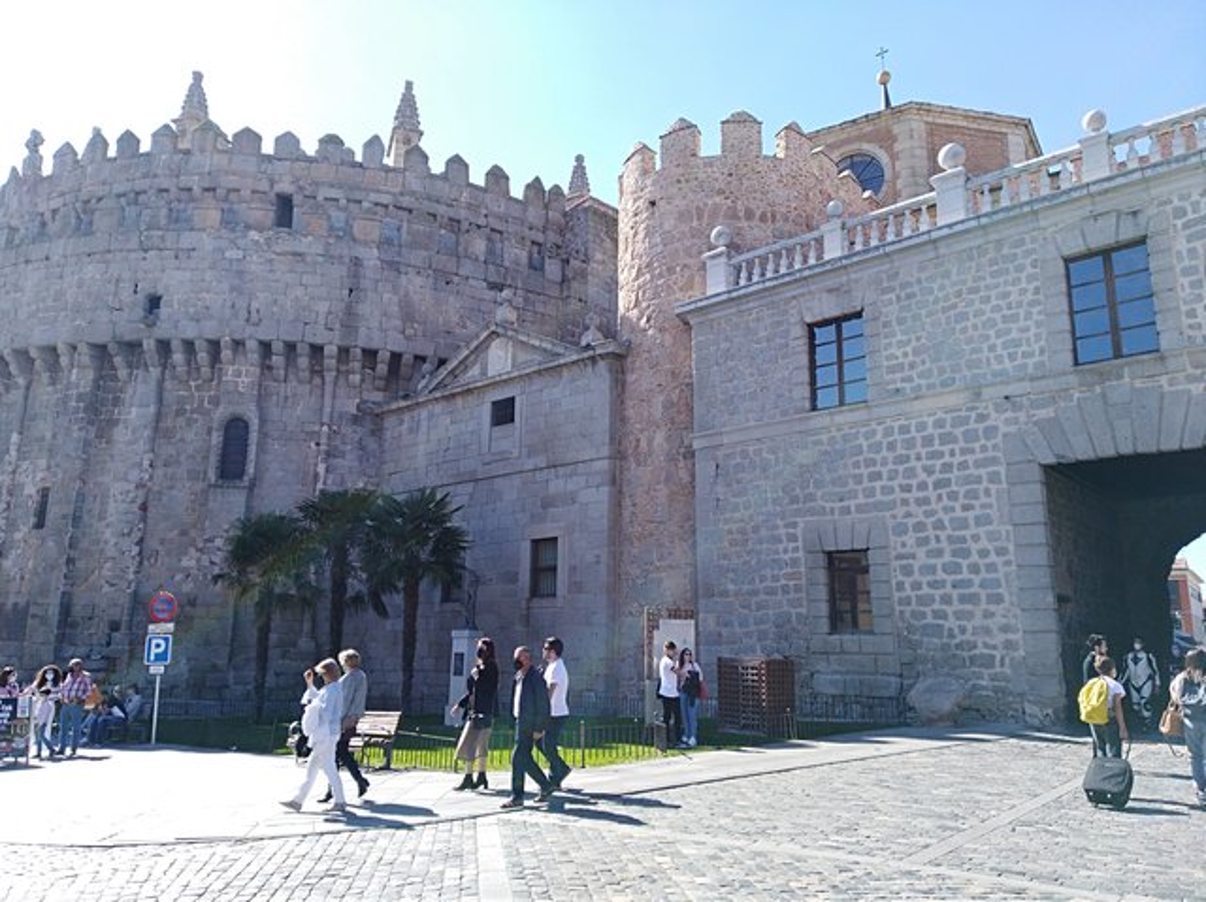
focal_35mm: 26
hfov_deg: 67.3
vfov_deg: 53.0
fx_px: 905
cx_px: 603
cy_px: 451
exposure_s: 1/498
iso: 100
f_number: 2.2
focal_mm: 3.83
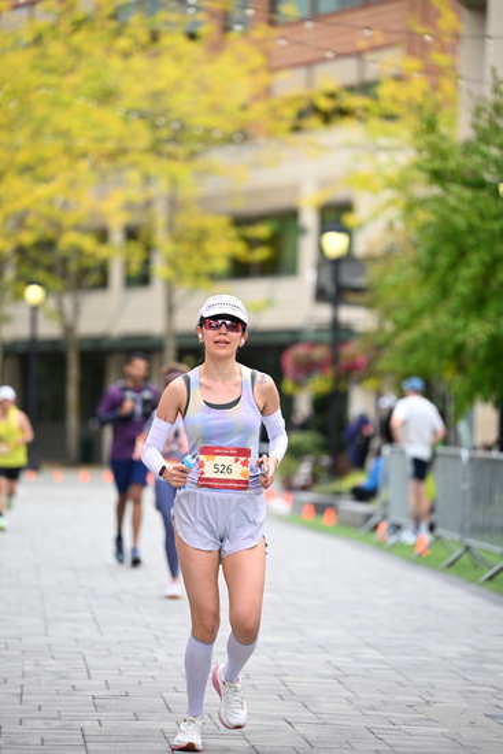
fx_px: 3142
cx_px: 252
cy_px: 377
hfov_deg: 9.2
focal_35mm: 150
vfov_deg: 13.7
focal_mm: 150
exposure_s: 1/2000
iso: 640
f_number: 2.8
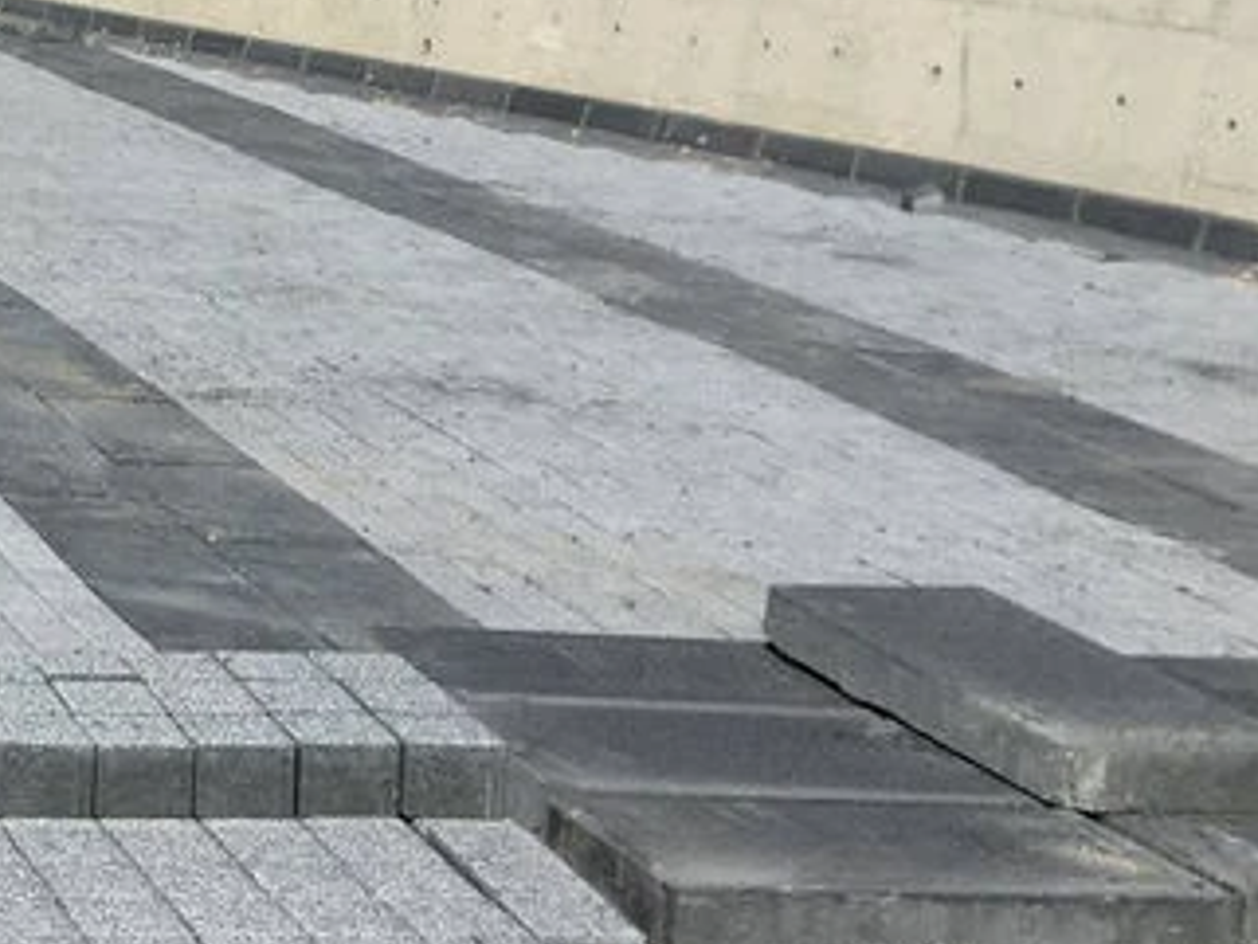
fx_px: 3308
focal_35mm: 91
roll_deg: +0.8
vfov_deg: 16.1
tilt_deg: -2.6
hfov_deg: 18.7
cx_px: -682
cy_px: 102
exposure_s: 1/4049
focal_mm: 4.15
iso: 25
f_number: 2.2
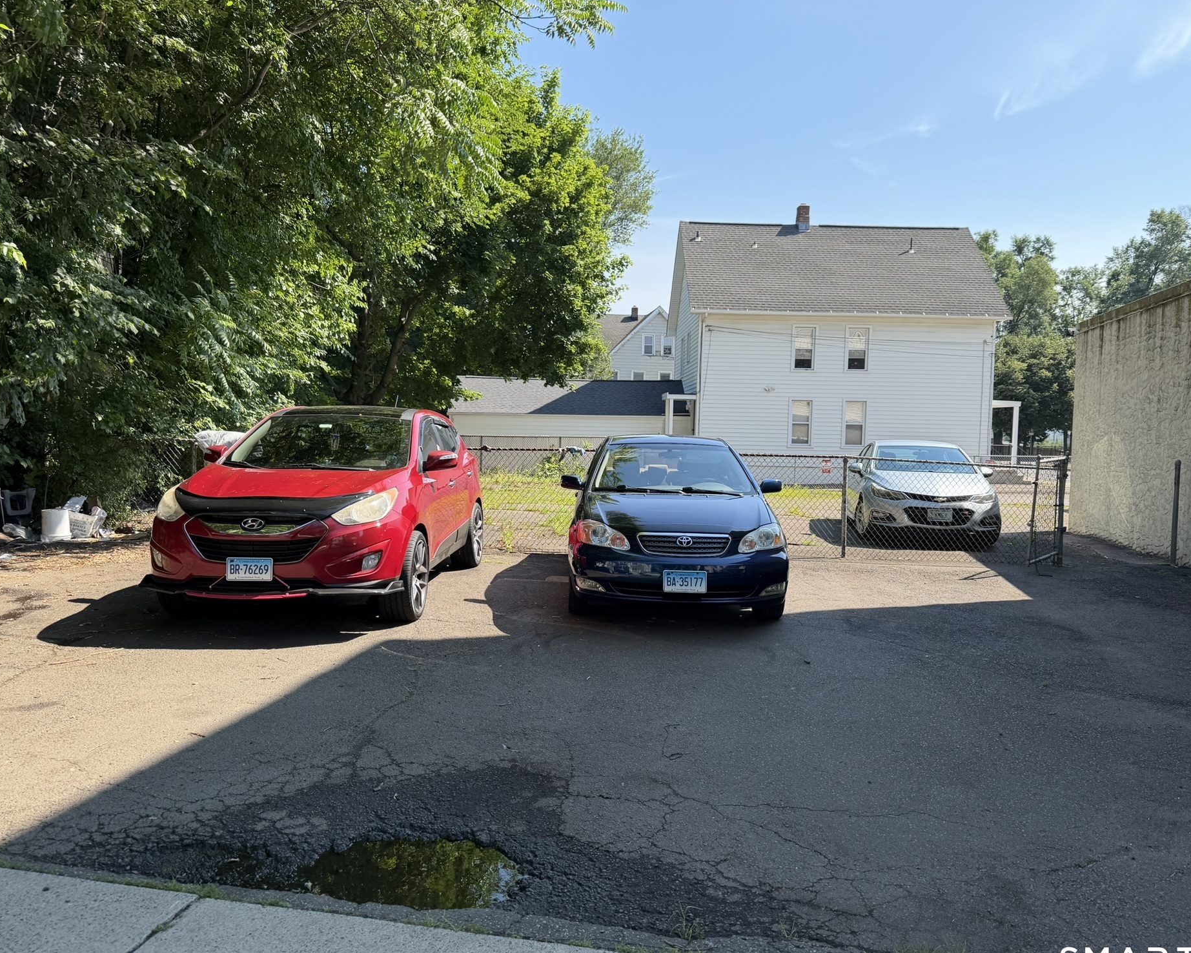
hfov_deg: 66.0
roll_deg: -0.5
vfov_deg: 54.9
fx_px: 916
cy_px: 490
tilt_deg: -1.4
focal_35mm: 26
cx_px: 600
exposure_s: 1/1901
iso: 100
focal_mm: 6.76
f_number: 1.78
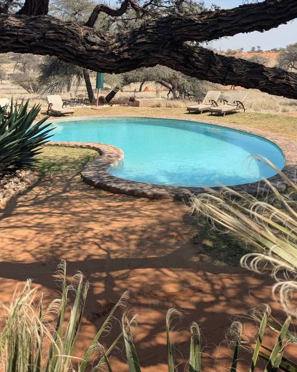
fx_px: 417
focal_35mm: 38
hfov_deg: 39.2
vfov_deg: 47.1
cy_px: 122
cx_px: 148
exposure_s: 1/2336
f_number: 1.73
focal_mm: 4.38
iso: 60
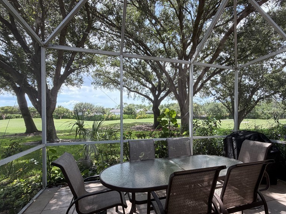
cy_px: 120
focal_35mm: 19
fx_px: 157
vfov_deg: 68.4
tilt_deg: -0.8
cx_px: 161
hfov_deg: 84.3
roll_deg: -0.1
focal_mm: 2.22
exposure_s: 1/217
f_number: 2.2
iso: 64
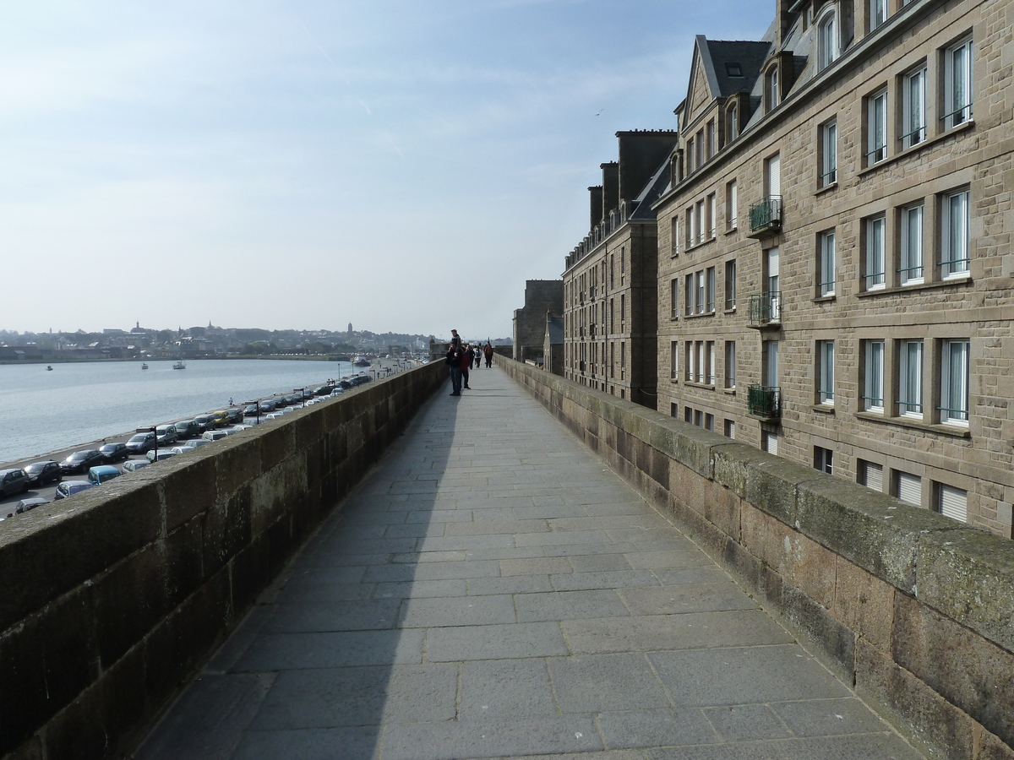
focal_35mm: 25
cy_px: 380
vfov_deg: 54.9
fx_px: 732
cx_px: 507
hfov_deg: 69.4
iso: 125
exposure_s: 1/500
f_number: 5.6
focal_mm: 4.1
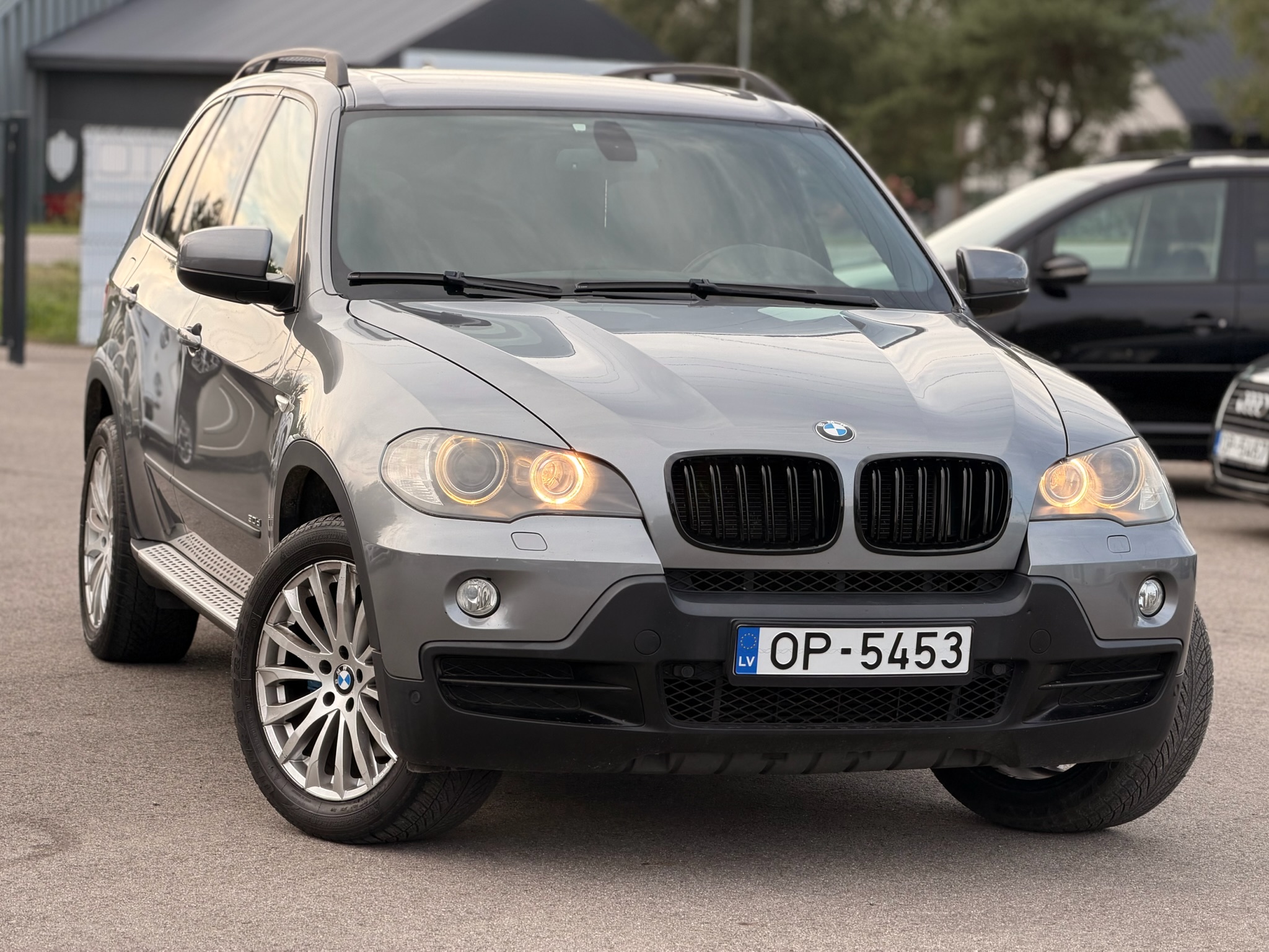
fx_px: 3666
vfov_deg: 14.8
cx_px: 634
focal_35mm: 100
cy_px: 476
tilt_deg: -5.6
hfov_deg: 19.6
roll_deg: -0.6
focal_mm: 16.89
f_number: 2.8
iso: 40
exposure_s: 1/121
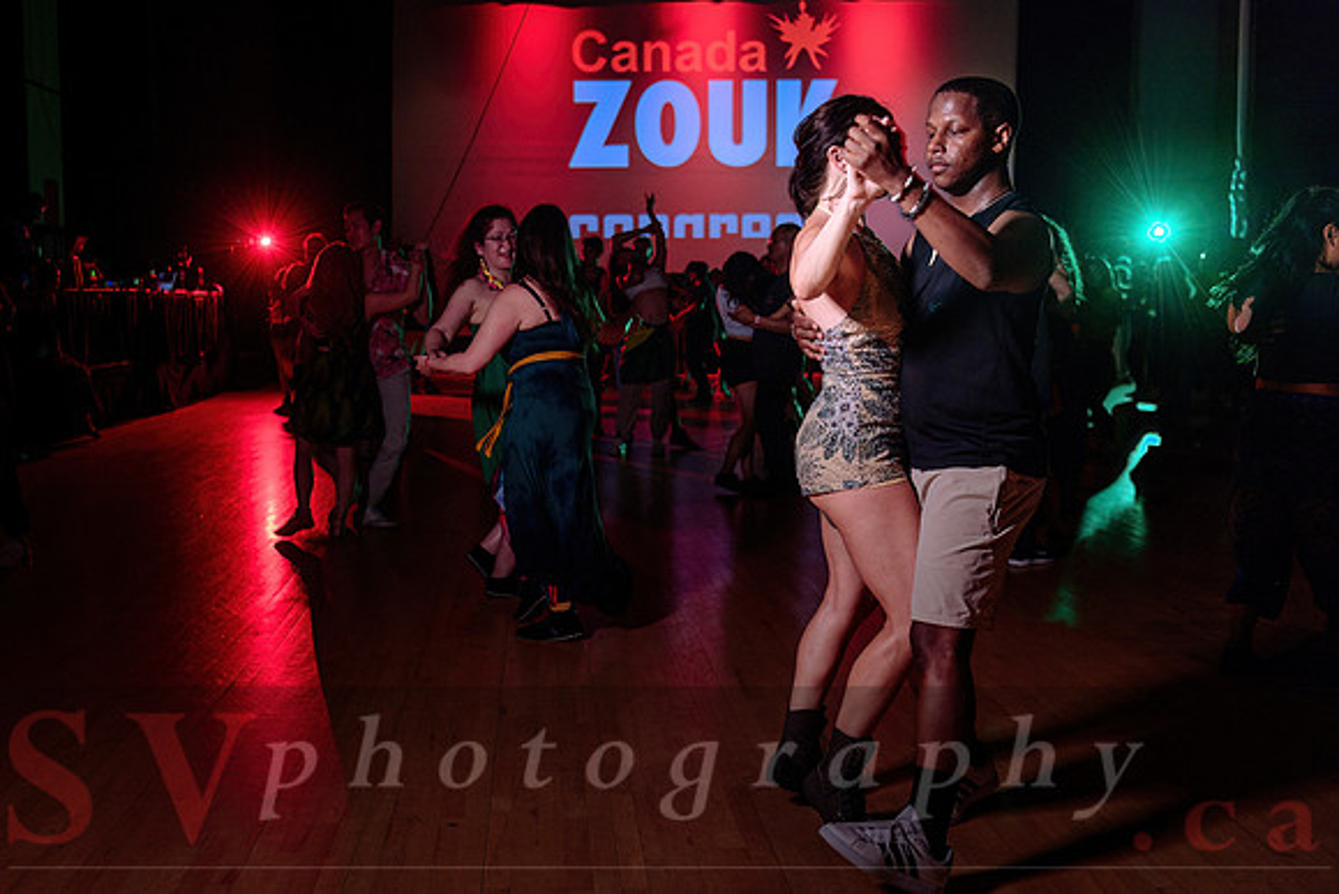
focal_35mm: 39
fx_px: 1456
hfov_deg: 49.2
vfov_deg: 34.1
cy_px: 412
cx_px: 568
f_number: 2.8
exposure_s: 1/125
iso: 800
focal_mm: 34
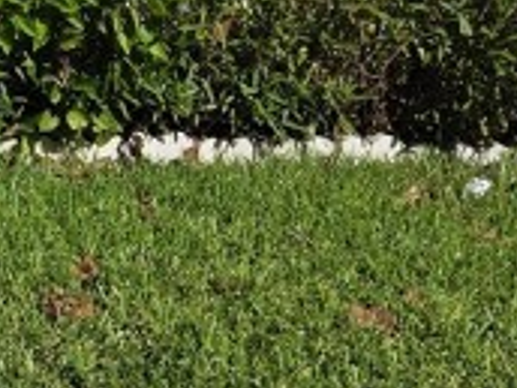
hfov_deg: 12.5
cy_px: -214
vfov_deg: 10.4
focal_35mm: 137
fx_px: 2046
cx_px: -556
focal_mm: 5.4
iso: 25
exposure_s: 1/3850
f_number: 1.8
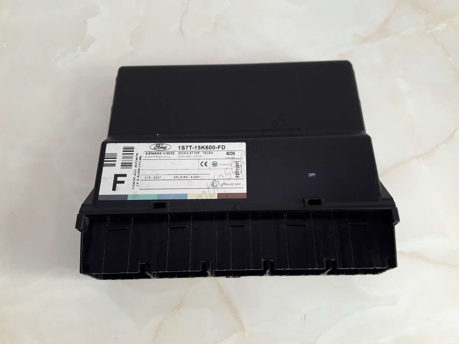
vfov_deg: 49.7
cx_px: 230
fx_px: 371
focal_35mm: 28
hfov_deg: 63.5
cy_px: 172
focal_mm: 3.7
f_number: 1.9
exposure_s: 1/33
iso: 100
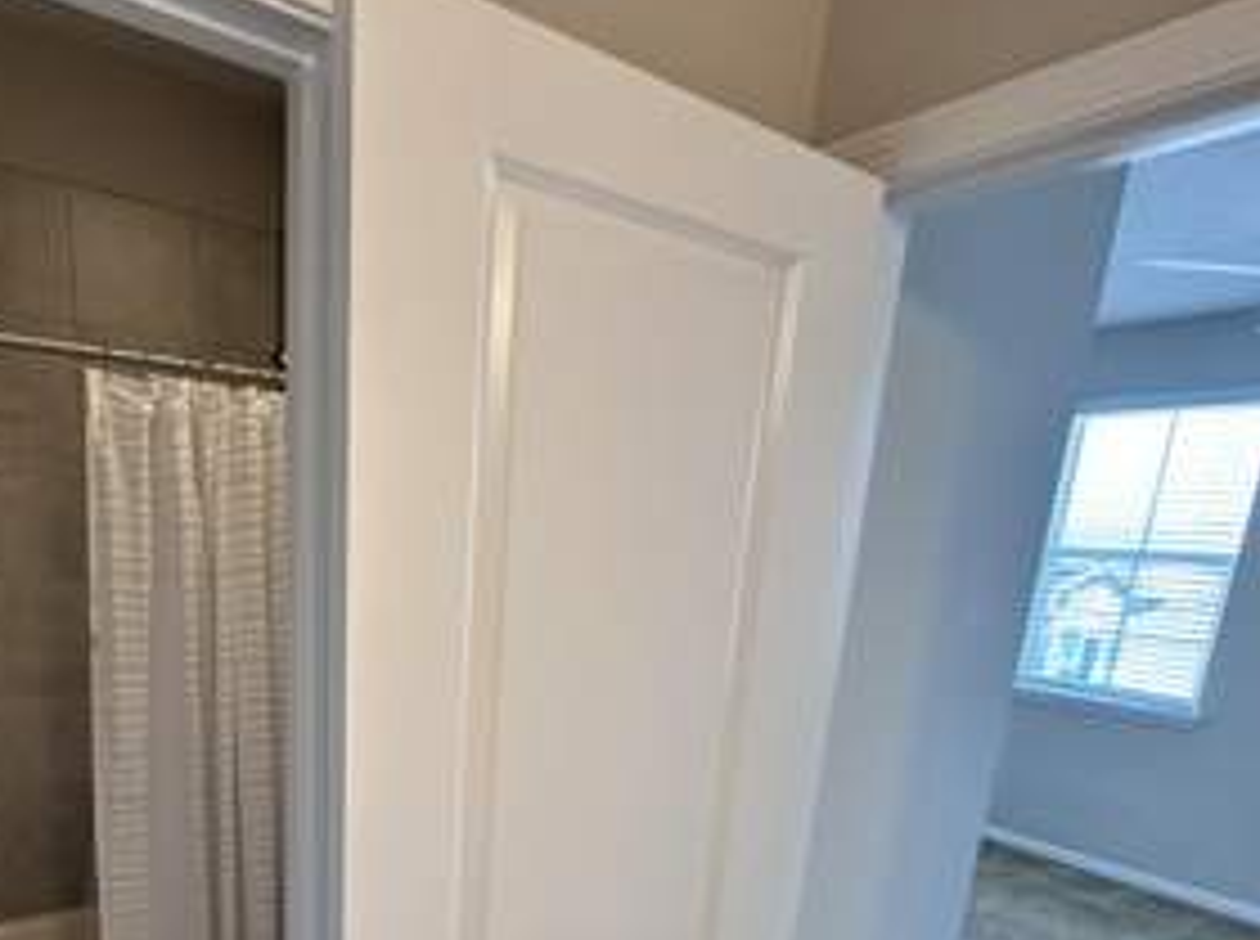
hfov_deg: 70.5
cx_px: 472
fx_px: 872
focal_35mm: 24
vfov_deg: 53.0
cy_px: 749
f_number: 2.2
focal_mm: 2.22
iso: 250
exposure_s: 1/120
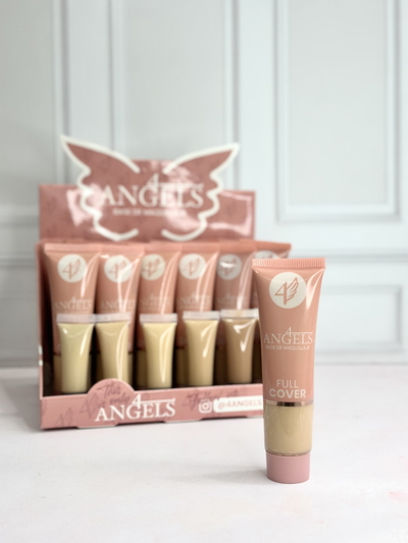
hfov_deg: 30.3
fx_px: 754
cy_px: 272
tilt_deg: -4.3
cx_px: 204
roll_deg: +0.2
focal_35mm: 48
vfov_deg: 39.6
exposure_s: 1/100
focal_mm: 6.86
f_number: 1.78
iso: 80
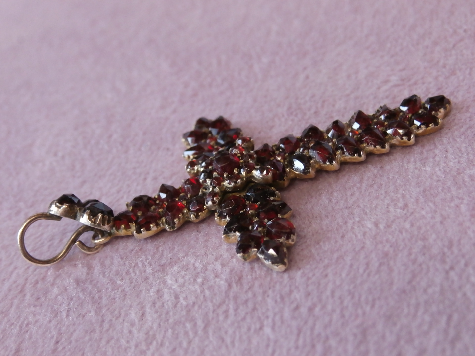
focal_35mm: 67
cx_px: 238
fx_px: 919
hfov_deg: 29.0
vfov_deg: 21.9
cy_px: 178
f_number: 4.3
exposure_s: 1/30
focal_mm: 11.86
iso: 400
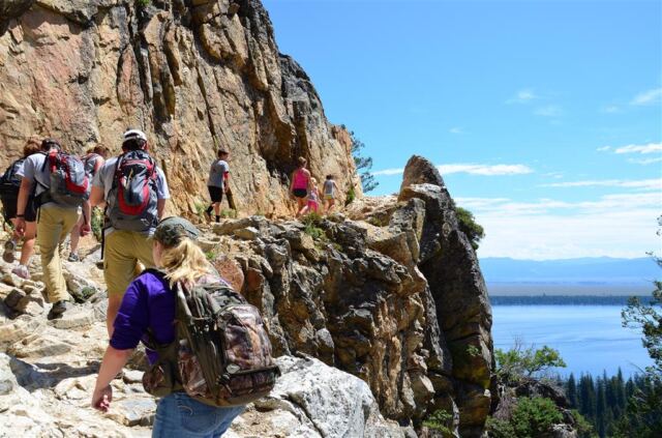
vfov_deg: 43.4
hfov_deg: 62.1
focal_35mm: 30
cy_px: 219
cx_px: 331
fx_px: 550
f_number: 10
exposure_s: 1/320
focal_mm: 20
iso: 200
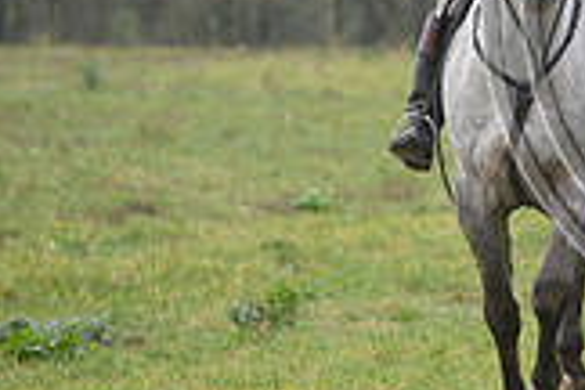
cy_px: -51
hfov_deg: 4.1
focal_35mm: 501
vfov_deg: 2.7
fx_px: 8141
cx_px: 812
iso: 1600
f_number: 2.8
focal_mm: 140
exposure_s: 1/800
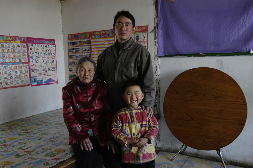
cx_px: 126
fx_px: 211
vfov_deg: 43.5
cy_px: 84
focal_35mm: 30
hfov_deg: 62.0
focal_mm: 20
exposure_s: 1/60
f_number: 3.2
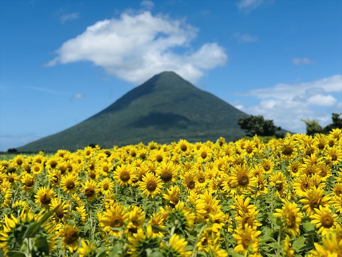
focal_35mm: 48
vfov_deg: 30.3
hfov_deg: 39.7
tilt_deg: +2.2
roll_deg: -0.1
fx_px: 474
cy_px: 128
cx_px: 171
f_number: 1.78
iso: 100
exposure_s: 1/8929
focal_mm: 6.86
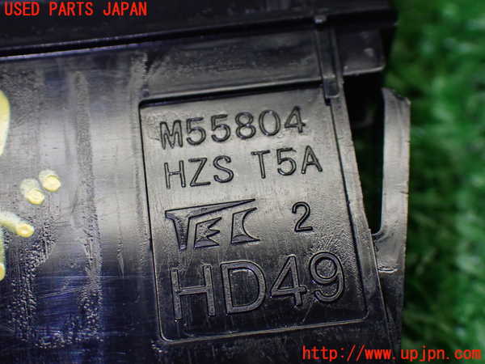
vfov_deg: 19.1
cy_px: 182
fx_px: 1079
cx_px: 242
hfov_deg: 25.3
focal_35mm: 77
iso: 800
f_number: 4.1
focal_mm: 13.65
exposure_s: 1/160
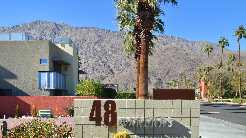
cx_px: 124
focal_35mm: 38
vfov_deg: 31.2
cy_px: 70
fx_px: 248
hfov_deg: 52.8
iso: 400
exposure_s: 1/500
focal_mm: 24
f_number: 11
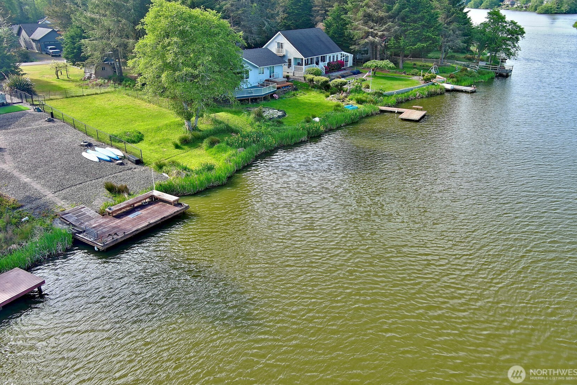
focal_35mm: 30
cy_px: 189
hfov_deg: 61.9
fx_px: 481
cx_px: 295
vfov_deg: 43.6
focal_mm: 10.57
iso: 100
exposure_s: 1/335
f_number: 2.8
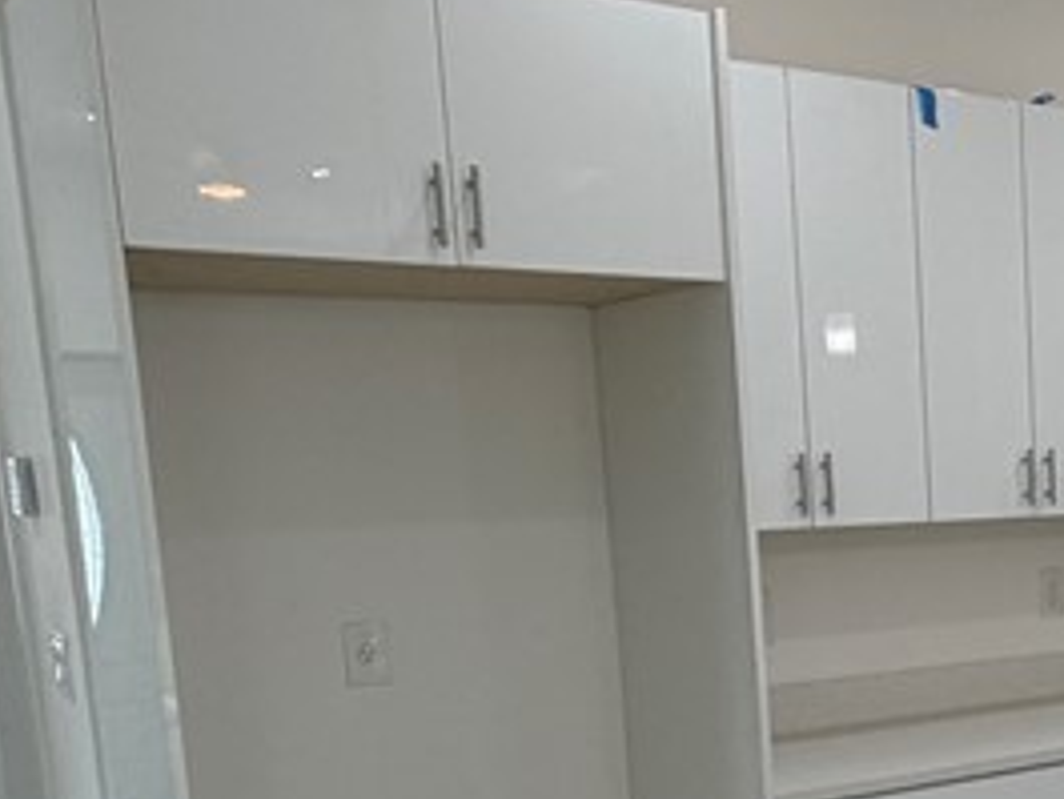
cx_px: 1229
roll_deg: +1.4
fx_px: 1661
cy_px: 731
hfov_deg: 30.8
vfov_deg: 26.1
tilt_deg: -9.3
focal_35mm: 54
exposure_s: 1/120
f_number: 2.2
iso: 125
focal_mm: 2.22
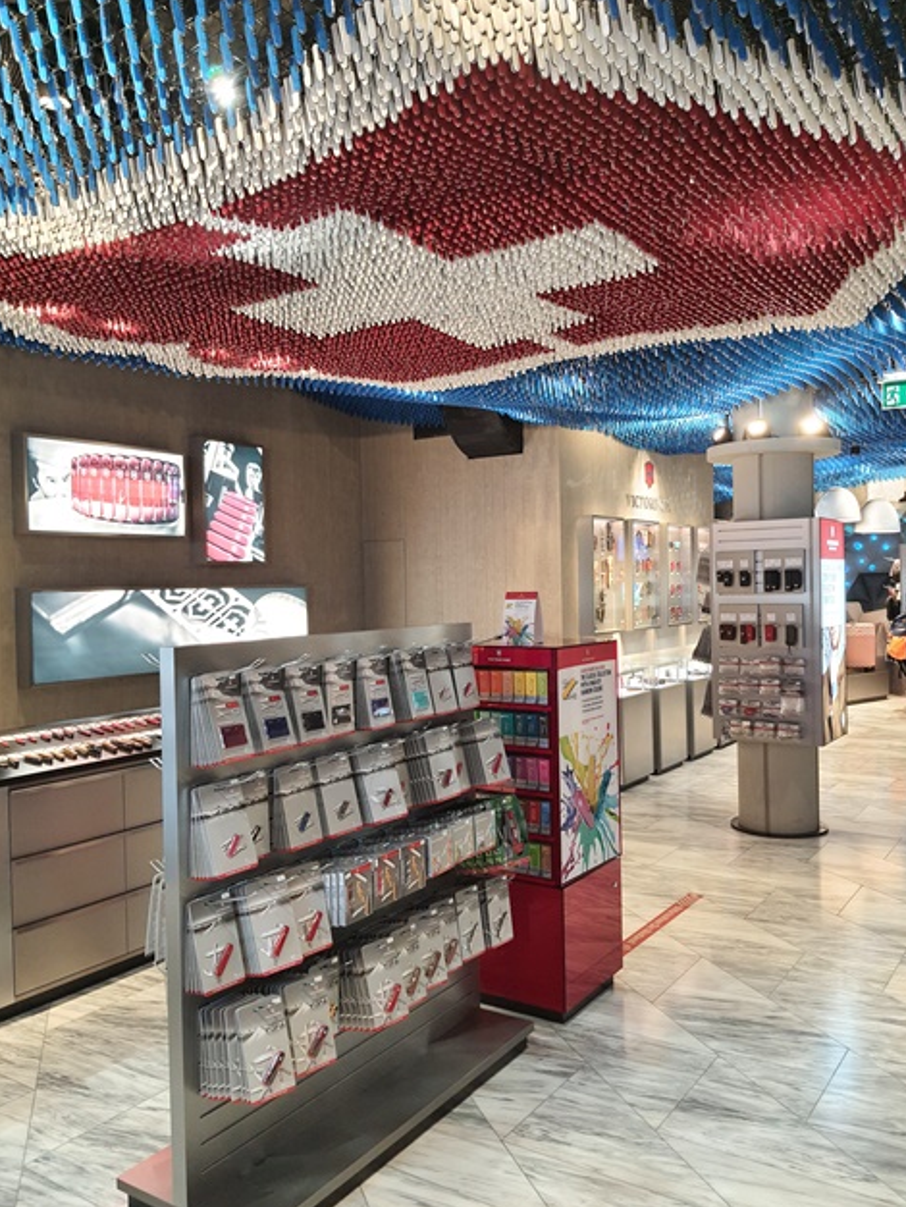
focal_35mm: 27
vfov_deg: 65.3
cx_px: 451
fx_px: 942
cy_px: 594
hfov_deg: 51.4
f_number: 1.7
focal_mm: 4.32
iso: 320
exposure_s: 1/120
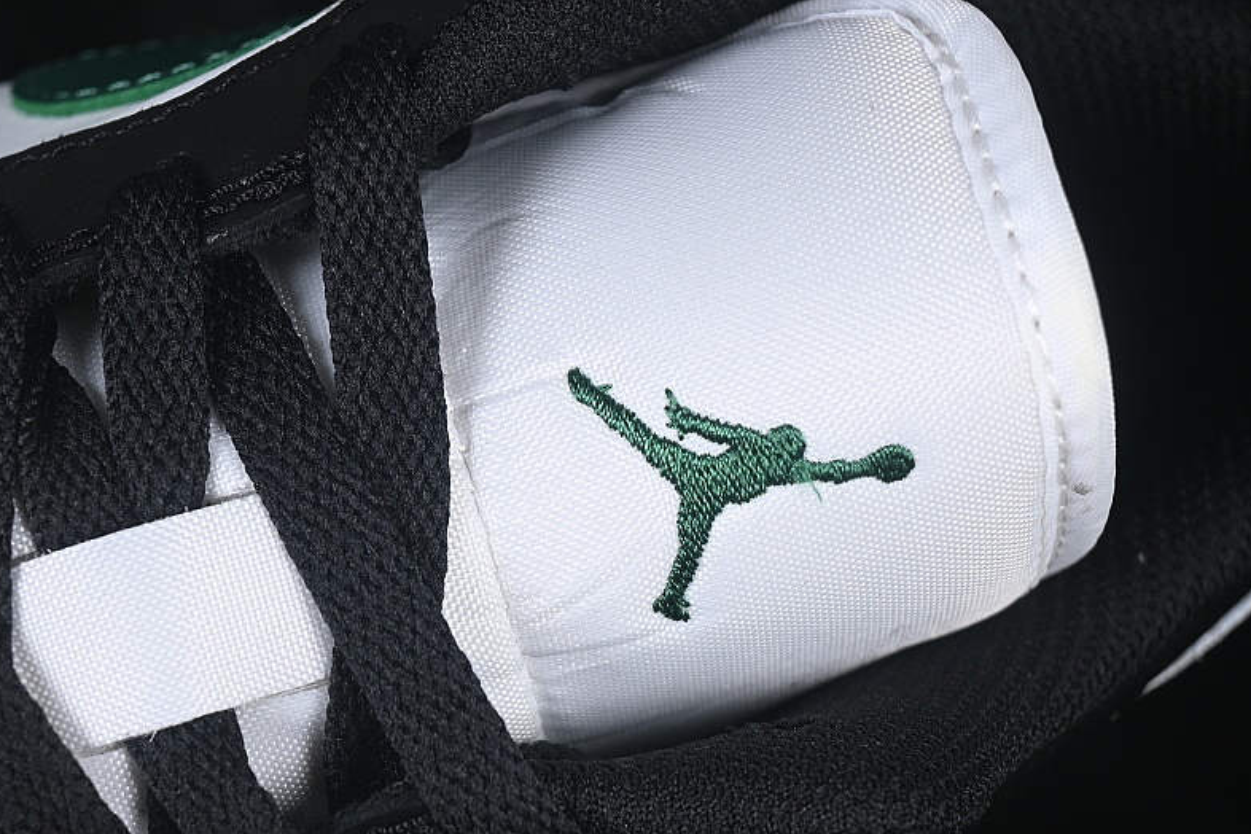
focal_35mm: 103
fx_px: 3579
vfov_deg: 13.3
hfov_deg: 19.8
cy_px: 506
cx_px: 441
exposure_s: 1/60
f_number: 7.1
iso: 160
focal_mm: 50
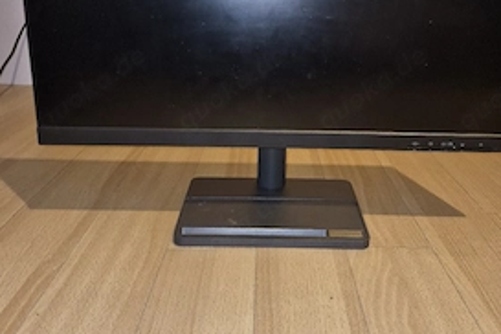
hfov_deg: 54.4
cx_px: 272
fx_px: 487
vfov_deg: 37.4
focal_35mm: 35
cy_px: 108
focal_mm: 5.4
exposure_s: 1/10
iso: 160
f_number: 1.8
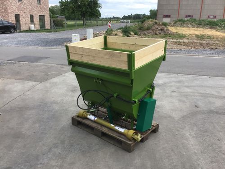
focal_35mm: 31
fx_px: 201
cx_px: 112
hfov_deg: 58.4
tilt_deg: -17.6
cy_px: 84
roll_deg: +0.0
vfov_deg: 45.4
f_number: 2.4
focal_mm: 3.3
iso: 25
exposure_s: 1/409
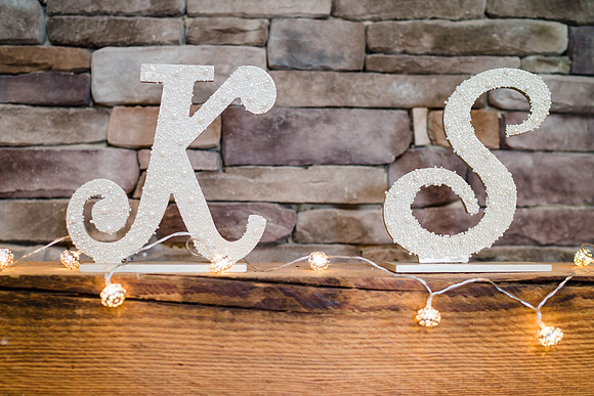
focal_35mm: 36
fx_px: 596
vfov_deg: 36.8
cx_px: 297
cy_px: 198
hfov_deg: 53.0
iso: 1000
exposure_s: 1/200
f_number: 2
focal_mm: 35
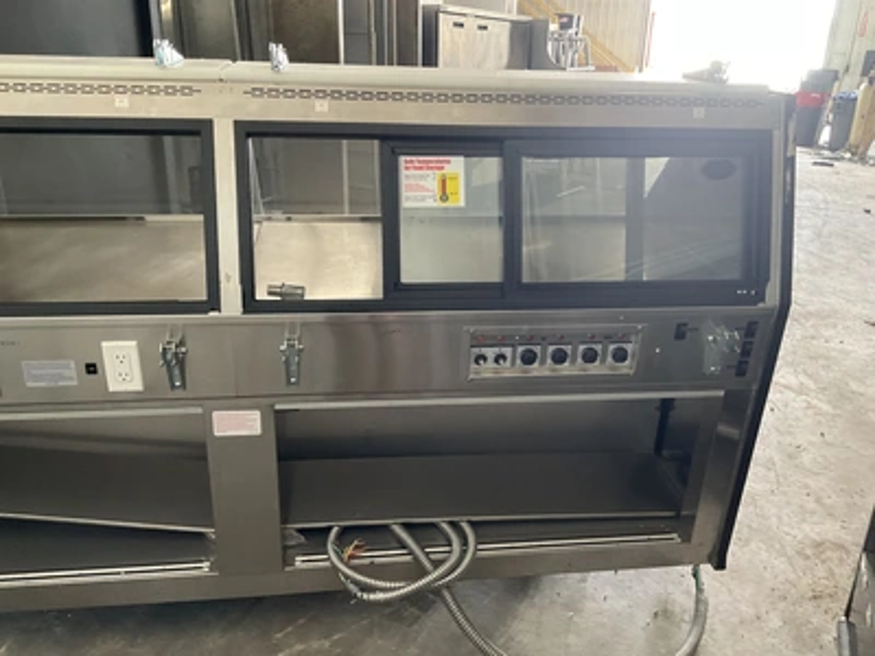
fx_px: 733
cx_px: 438
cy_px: 328
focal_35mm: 29
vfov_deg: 48.2
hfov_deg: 61.7
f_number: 1.8
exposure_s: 1/60
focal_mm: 3
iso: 200
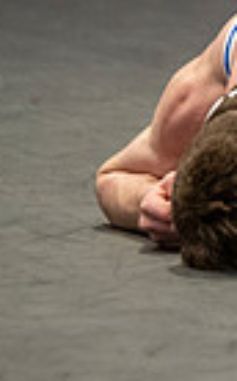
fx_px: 6151
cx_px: 918
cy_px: 28
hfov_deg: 2.2
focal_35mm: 594
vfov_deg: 3.5
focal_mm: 105
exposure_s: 1/1000
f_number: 2.8
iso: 3200
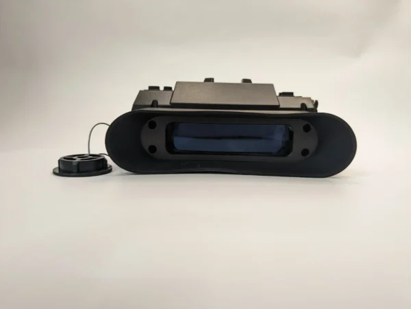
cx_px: 206
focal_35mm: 27
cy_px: 154
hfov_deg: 65.3
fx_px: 321
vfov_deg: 51.4
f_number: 1.73
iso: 84
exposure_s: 1/50
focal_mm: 4.38
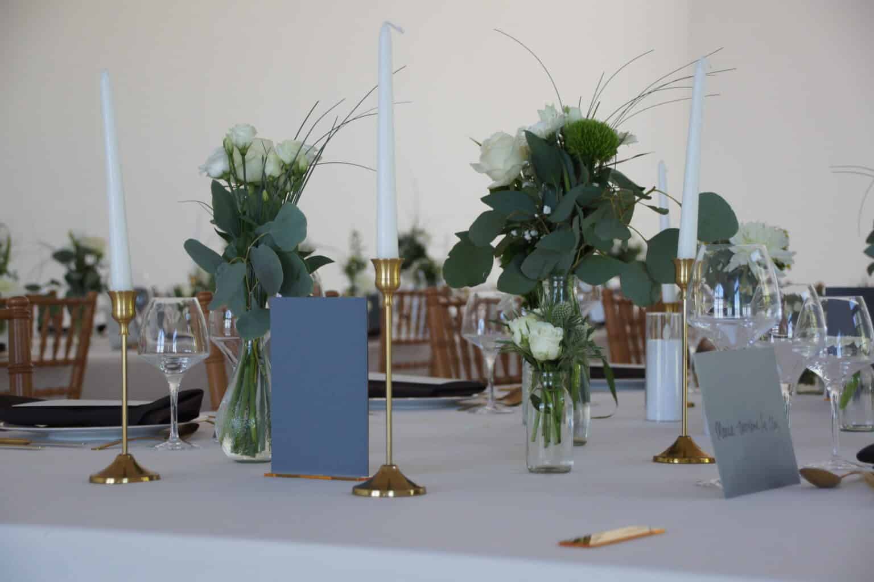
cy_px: 291
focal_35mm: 90
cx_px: 437
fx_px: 2184
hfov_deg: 22.6
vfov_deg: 15.2
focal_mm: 60
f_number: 5
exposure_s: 1/100
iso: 500
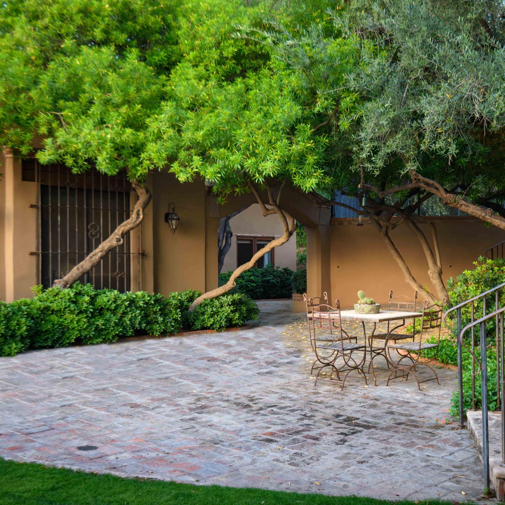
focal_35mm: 45
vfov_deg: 37.6
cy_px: 253
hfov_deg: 37.4
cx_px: 300
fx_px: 743
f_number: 8
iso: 400
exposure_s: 1/20
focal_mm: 35
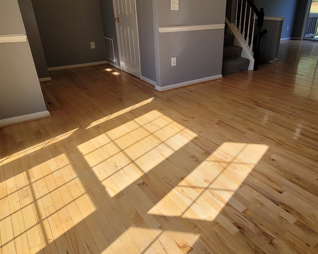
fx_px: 226
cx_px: 183
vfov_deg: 58.7
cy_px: 122
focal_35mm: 24
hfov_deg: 69.9
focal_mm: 2.2
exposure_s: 1/444
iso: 50
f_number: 2.2
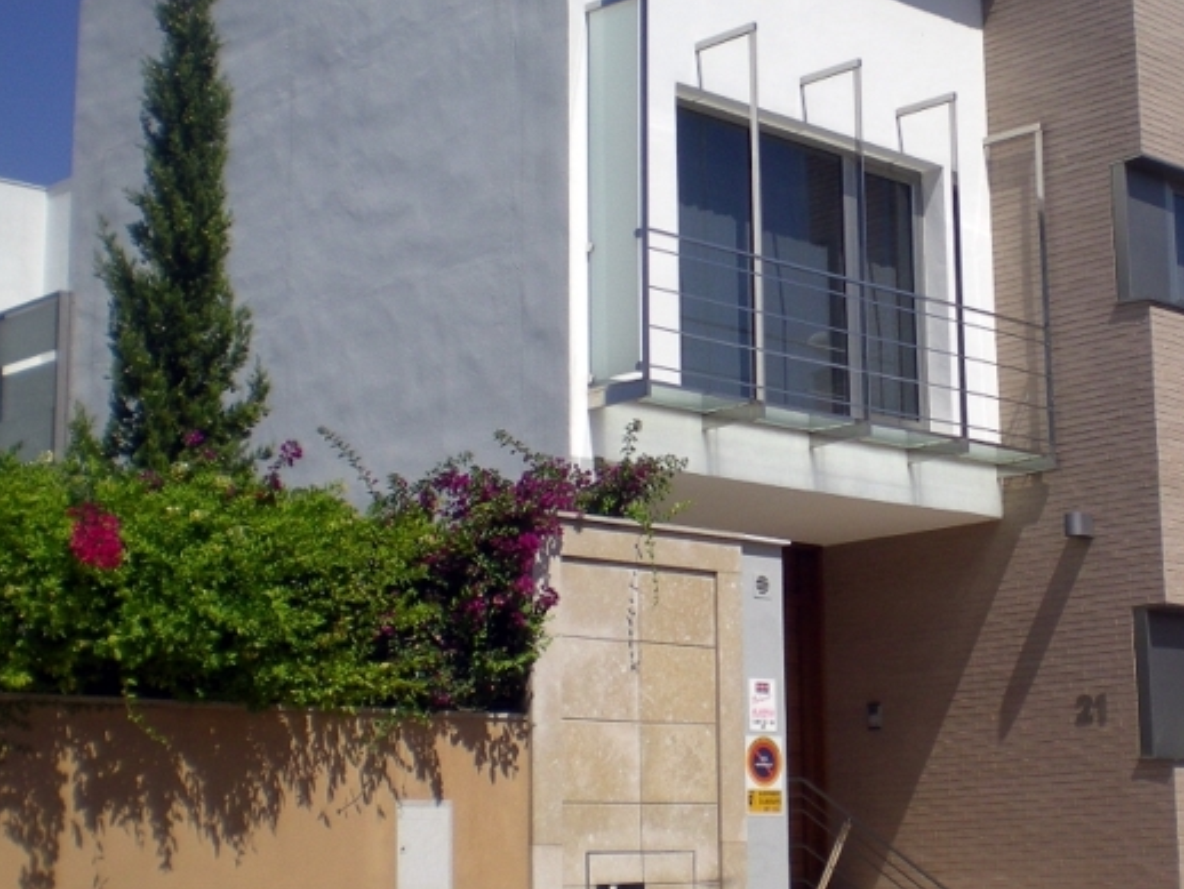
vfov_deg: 22.3
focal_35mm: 66
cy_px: 415
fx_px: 2258
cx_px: 862
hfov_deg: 29.0
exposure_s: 1/600
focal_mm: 6.3
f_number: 4.6
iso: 50
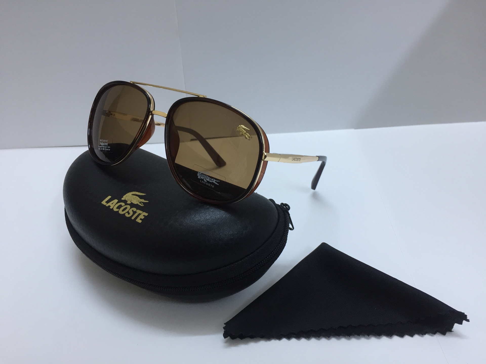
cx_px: 243
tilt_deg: -30.7
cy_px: 182
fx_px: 407
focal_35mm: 29
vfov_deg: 48.2
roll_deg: +3.1
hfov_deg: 61.7
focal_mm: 4.15
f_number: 2.2
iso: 64
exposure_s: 1/30
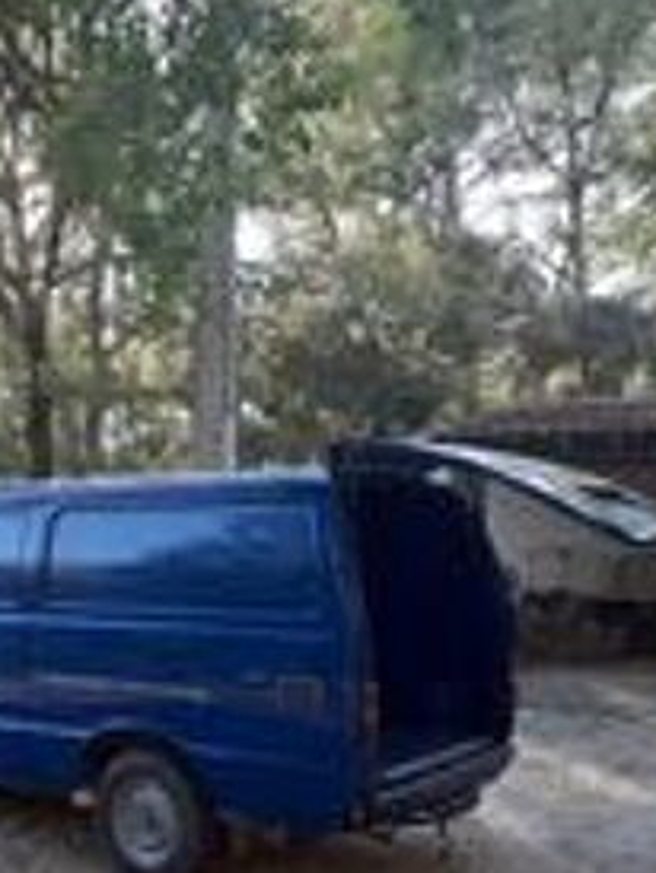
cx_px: 188
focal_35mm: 42
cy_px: 546
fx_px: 1060
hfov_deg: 33.9
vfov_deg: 44.4
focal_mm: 3.6
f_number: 1.9
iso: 40
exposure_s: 1/100
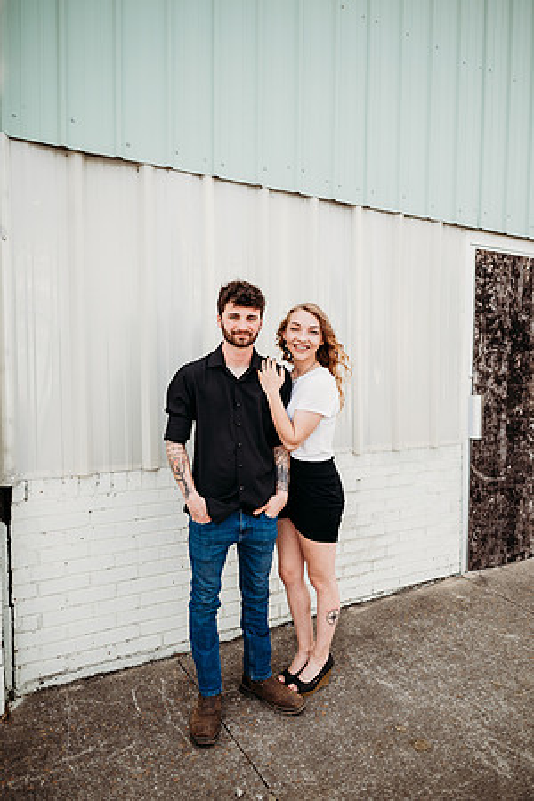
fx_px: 534
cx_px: 267
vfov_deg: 73.7
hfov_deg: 53.1
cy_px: 400
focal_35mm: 24
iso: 100
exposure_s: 1/640
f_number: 2.8
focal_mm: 24
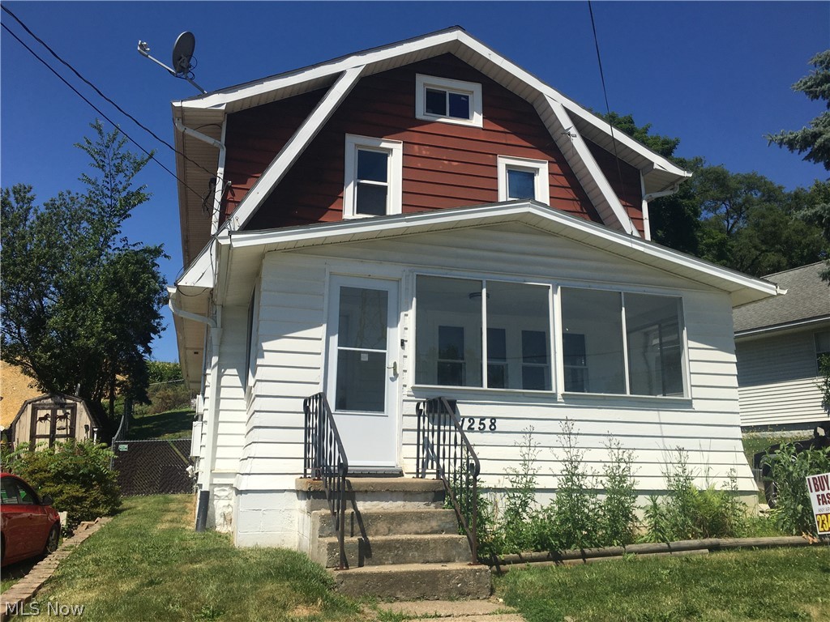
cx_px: 415
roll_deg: -0.1
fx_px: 695
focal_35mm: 29
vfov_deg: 48.2
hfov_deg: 61.7
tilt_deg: +13.6
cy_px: 311
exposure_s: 1/2849
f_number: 2.2
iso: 25
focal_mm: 4.15
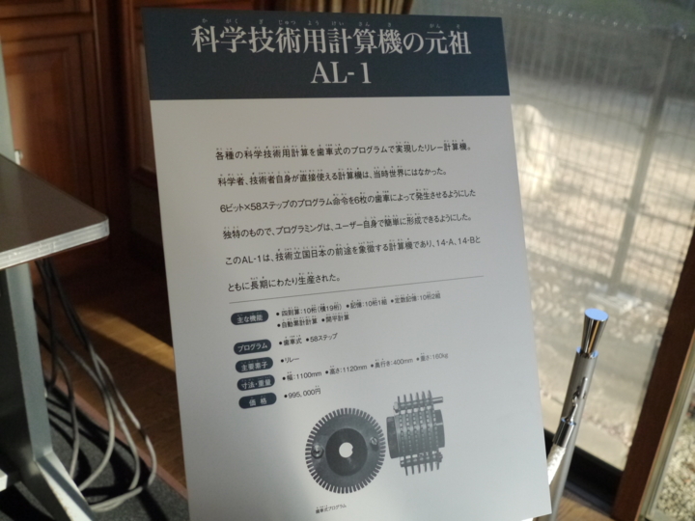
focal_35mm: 40
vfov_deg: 36.0
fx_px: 803
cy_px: 260
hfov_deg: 46.8
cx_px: 348
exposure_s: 1/2500
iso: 1600
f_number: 3.2
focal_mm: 20
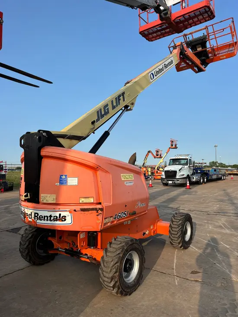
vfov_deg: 67.3
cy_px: 158
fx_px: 238
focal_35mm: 26
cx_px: 119
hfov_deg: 53.1
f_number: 1.6
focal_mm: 5.96
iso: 50
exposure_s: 1/2105
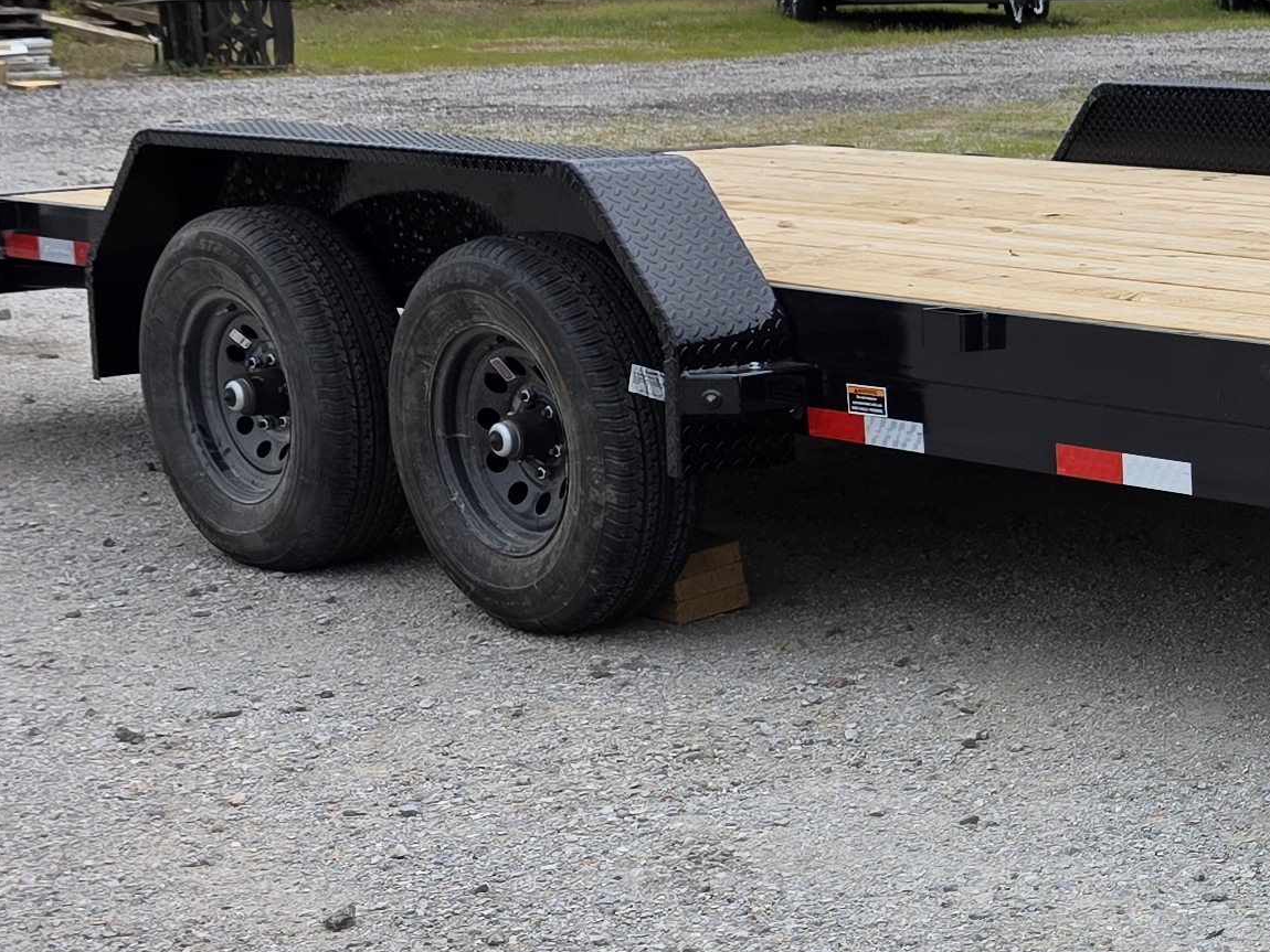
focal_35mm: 80
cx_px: 1905
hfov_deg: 20.8
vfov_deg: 18.4
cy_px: 392
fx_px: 2936
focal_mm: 6.3
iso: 80
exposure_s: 1/2082
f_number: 1.7
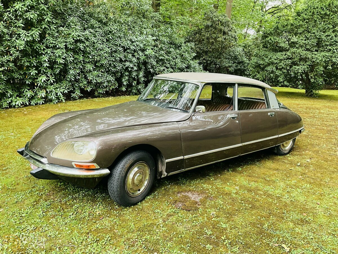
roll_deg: -2.2
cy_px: 127
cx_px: 169
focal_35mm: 29
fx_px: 283
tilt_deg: -12.6
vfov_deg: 48.2
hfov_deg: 61.7
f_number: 1.8
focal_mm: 3
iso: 64
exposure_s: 1/95
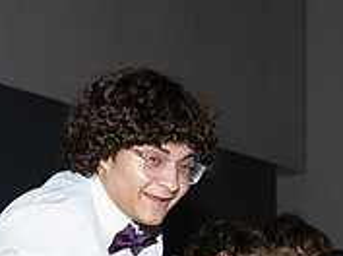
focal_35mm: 125
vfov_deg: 11.1
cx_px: 271
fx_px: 1236
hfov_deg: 15.7
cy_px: 434
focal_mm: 34
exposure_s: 1/125
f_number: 5.6
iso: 6400
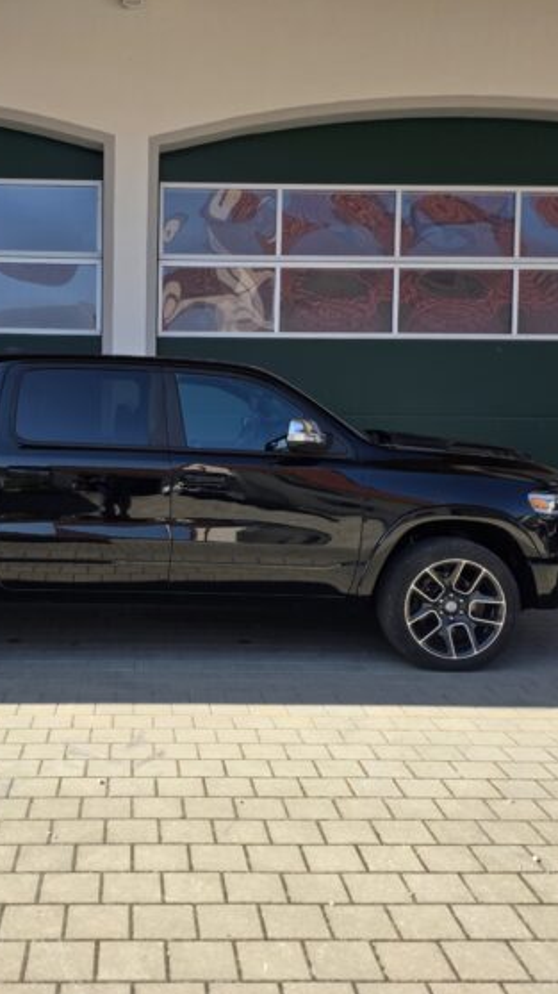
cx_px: 146
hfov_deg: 32.3
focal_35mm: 36
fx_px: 948
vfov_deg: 55.3
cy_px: 468
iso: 80
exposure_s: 1/1957
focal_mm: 6.25
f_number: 1.7
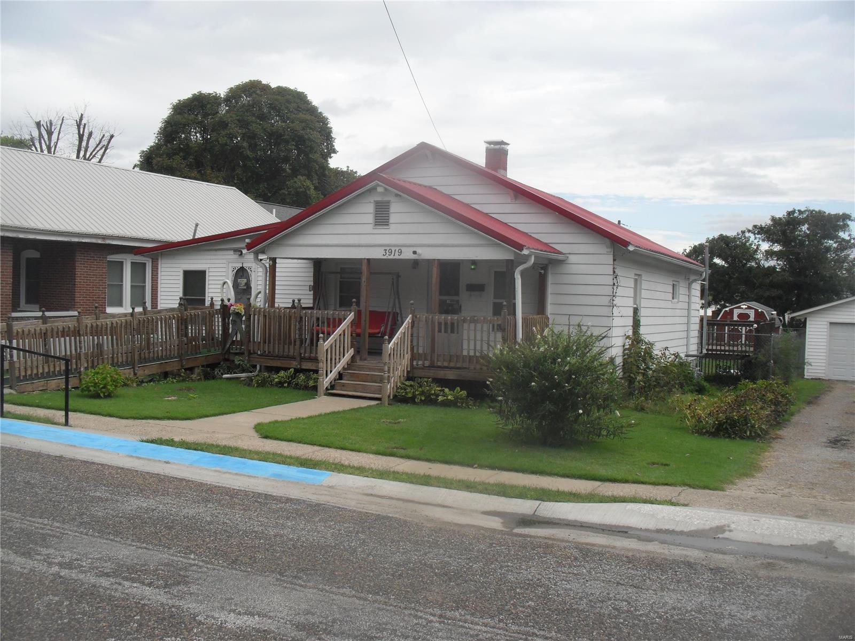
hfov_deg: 52.6
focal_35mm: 35
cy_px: 320
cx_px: 428
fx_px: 864
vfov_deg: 40.7
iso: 100
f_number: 8.4
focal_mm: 6.3
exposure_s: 1/180
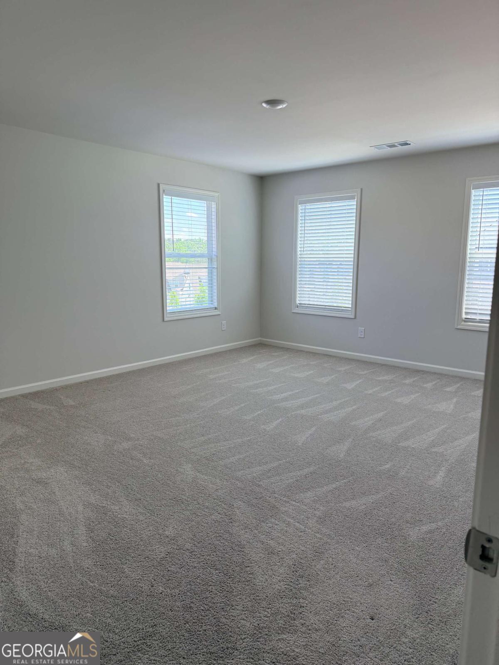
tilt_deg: -9.2
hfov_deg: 56.8
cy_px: 332
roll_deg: +0.5
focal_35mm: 24
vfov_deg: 71.6
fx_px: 461
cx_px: 250
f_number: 1.78
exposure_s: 1/240
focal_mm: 6.76
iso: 160
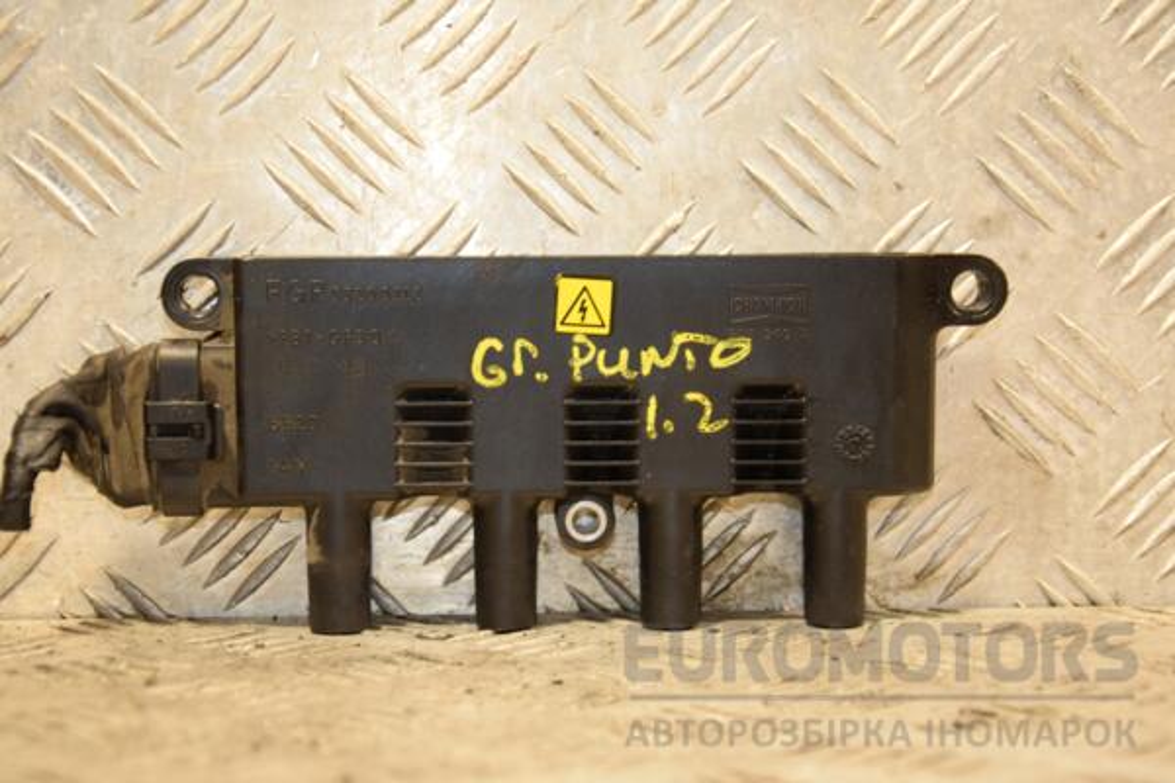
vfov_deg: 18.2
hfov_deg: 27.0
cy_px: 392
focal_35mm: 75
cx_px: 588
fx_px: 2448
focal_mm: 50
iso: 800
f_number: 5
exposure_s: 1/100
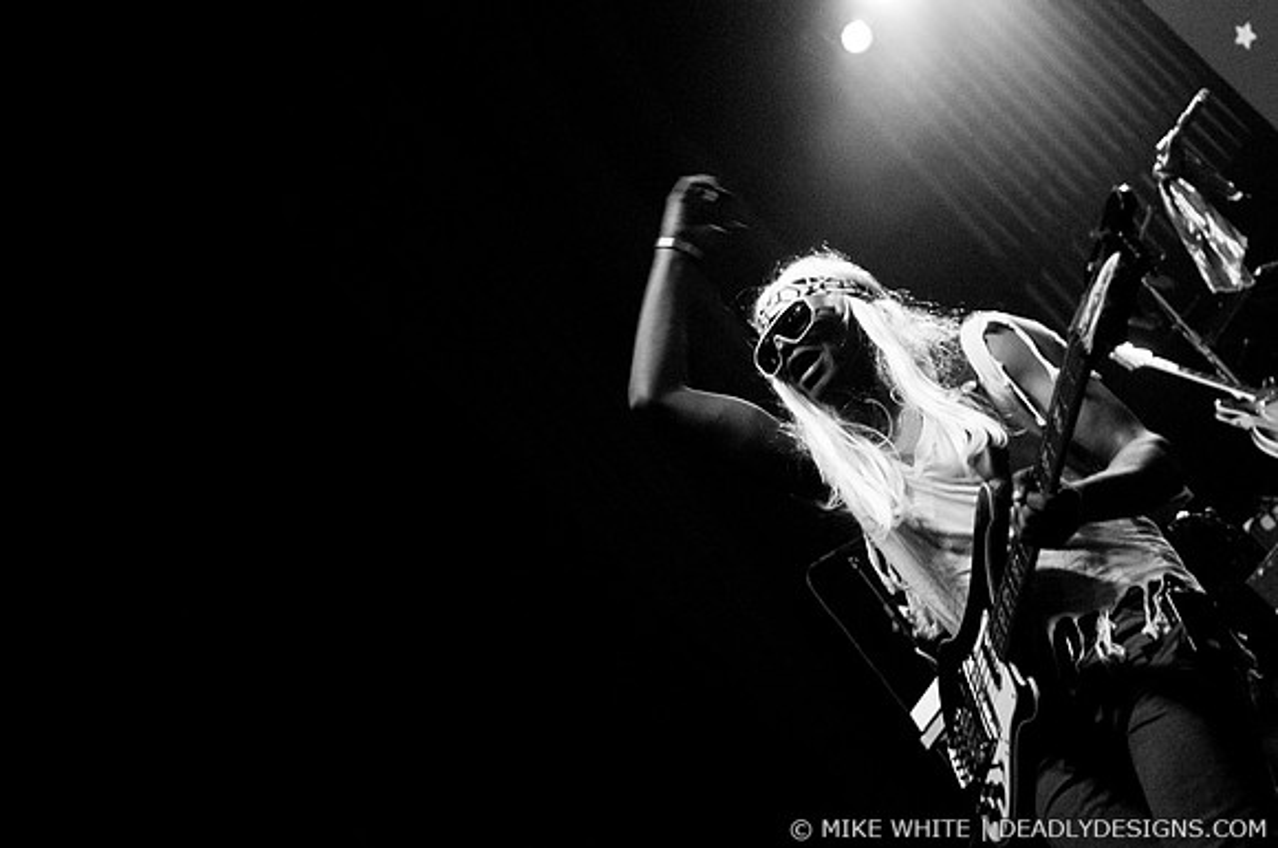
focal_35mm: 60
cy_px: 424
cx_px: 639
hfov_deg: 33.4
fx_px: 2127
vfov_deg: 22.6
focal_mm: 40
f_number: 2.8
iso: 640
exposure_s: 1/125
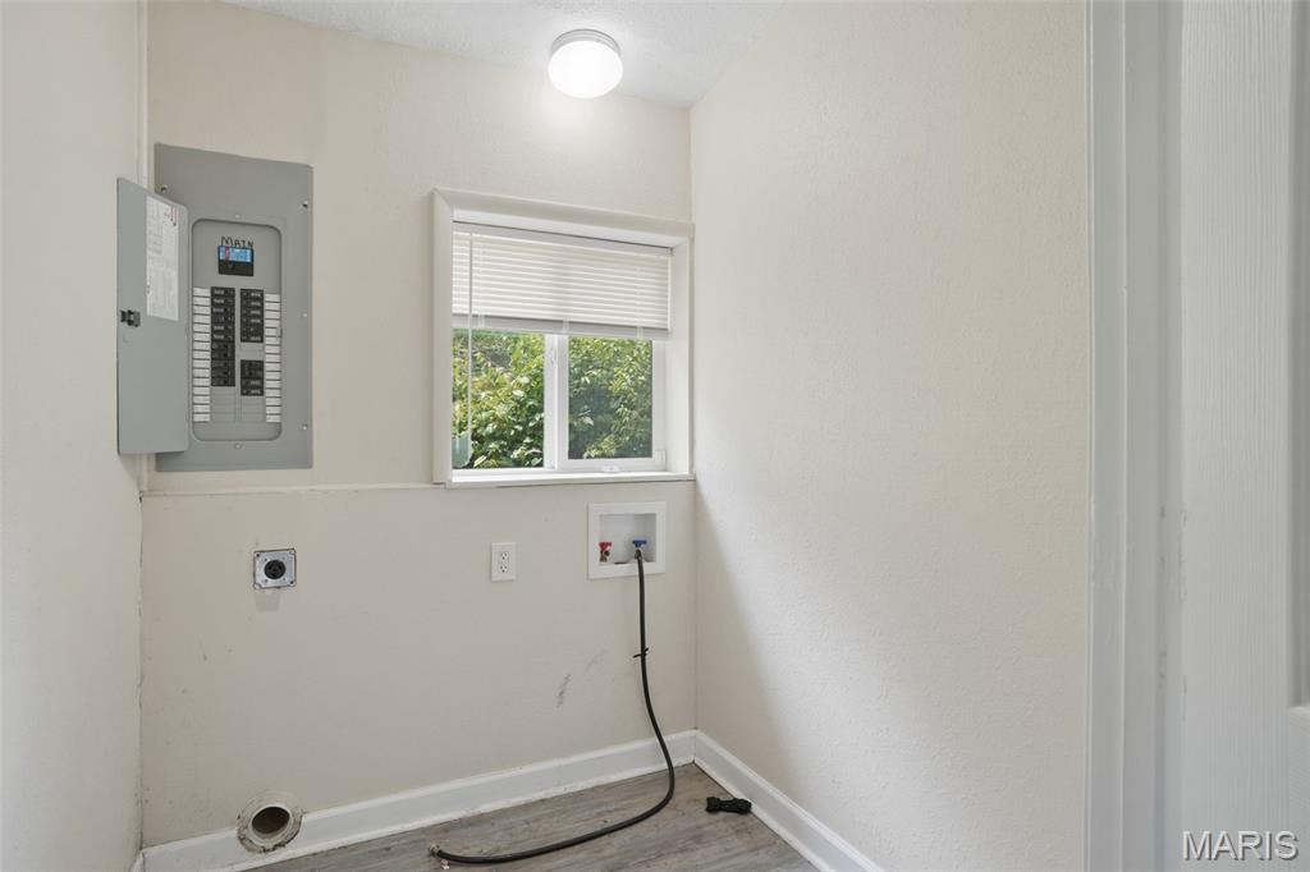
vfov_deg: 67.3
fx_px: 655
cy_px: 436
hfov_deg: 90.0
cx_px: 655
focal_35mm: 18
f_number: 8
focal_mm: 18
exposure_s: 1/20
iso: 320
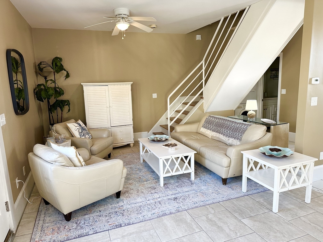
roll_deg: +1.8
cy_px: 121
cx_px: 162
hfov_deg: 71.6
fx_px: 224
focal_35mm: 24
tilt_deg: -9.7
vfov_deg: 56.8
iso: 200
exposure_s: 1/120
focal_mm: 6.86
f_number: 1.78
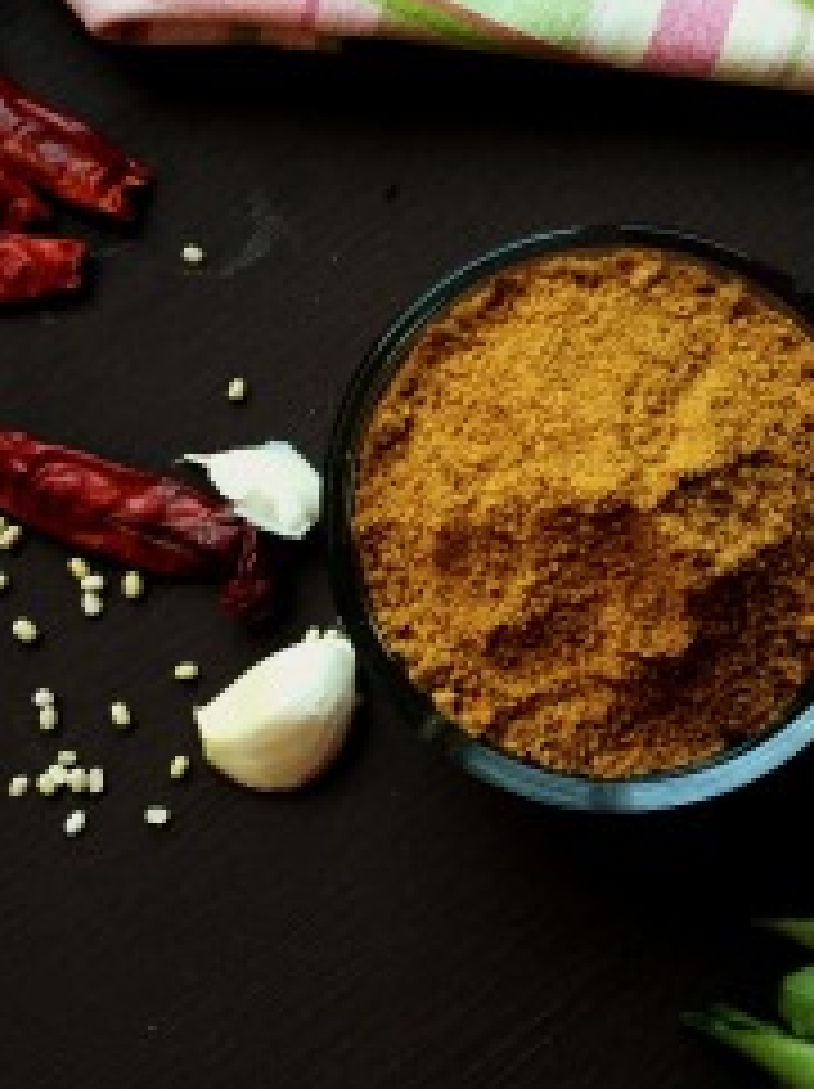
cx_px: 526
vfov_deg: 39.4
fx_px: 1508
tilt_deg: -81.1
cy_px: 400
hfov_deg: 30.0
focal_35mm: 48
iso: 200
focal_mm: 4.15
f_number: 2.2
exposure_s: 1/30
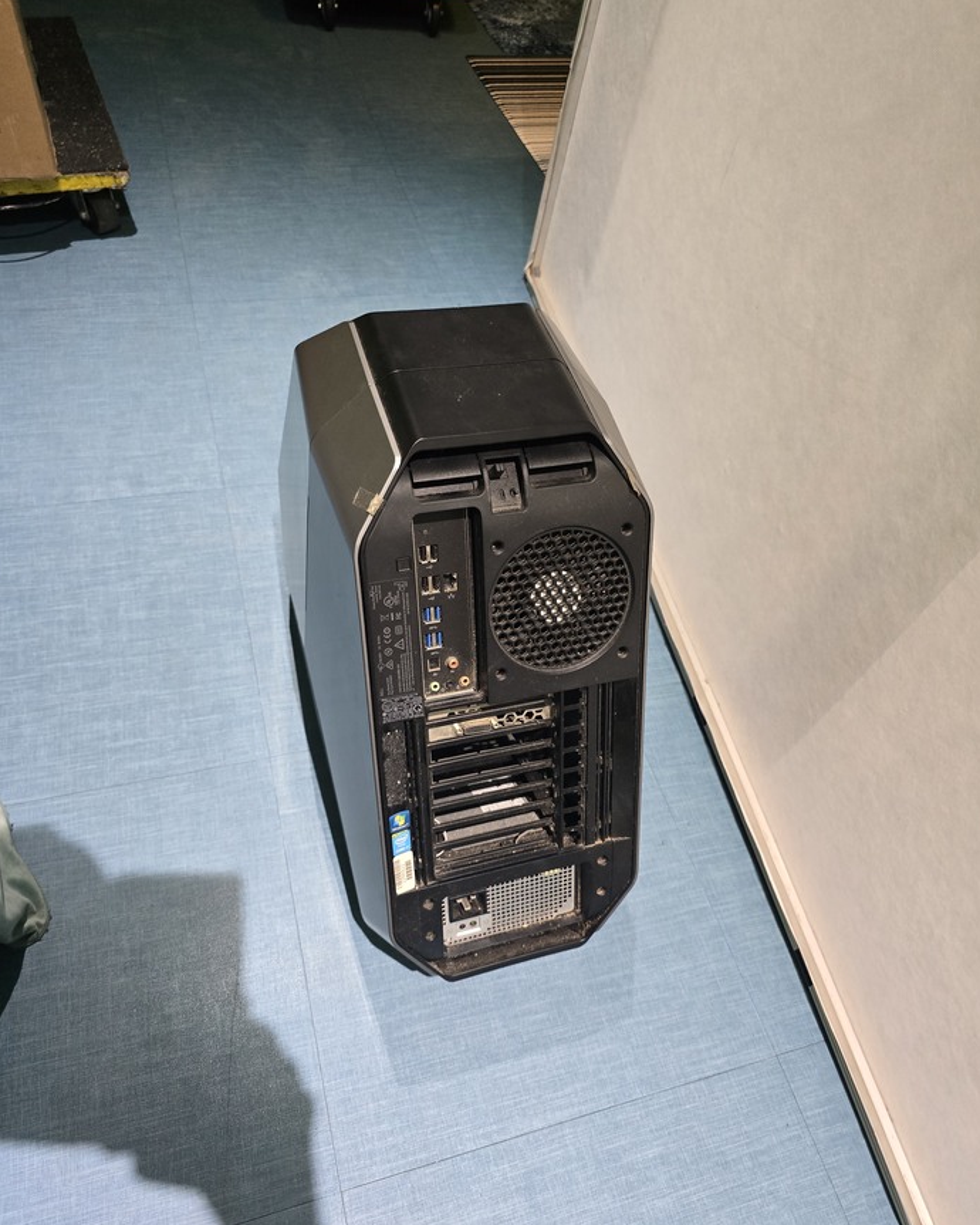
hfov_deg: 56.8
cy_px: 603
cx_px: 487
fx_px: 906
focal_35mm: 25
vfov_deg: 68.1
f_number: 1.7
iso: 1000
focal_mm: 6.3
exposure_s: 1/120
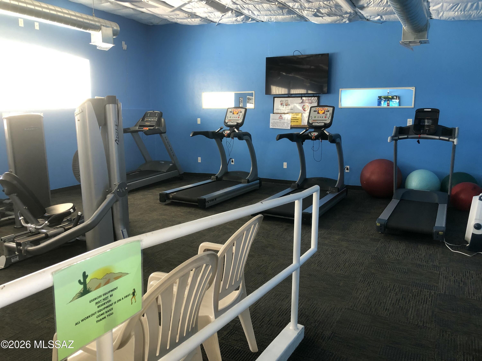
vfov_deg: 49.7
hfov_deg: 63.4
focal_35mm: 28
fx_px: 390
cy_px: 180
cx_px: 241
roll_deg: -0.3
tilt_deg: -9.0
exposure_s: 1/17
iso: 40
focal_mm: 3.99
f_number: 1.8
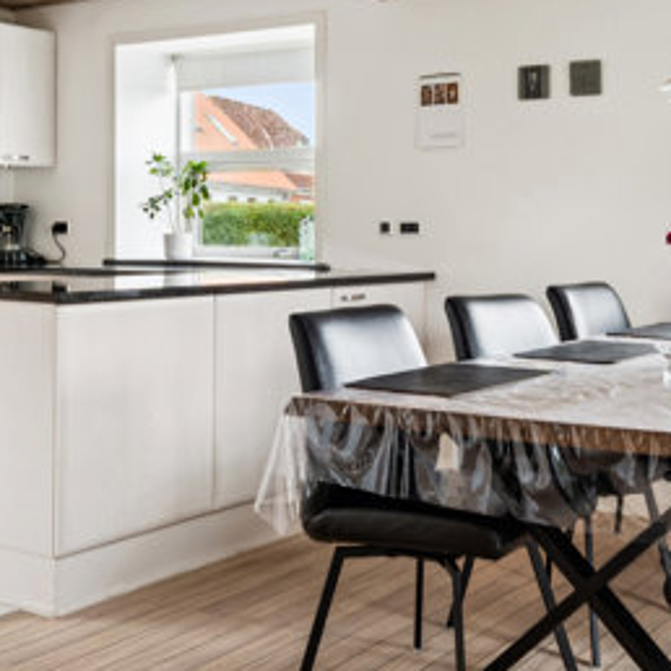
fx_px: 1097
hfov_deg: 33.2
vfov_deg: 33.7
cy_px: 225
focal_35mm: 50
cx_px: 518
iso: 400
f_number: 4
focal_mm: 19
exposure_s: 1/13
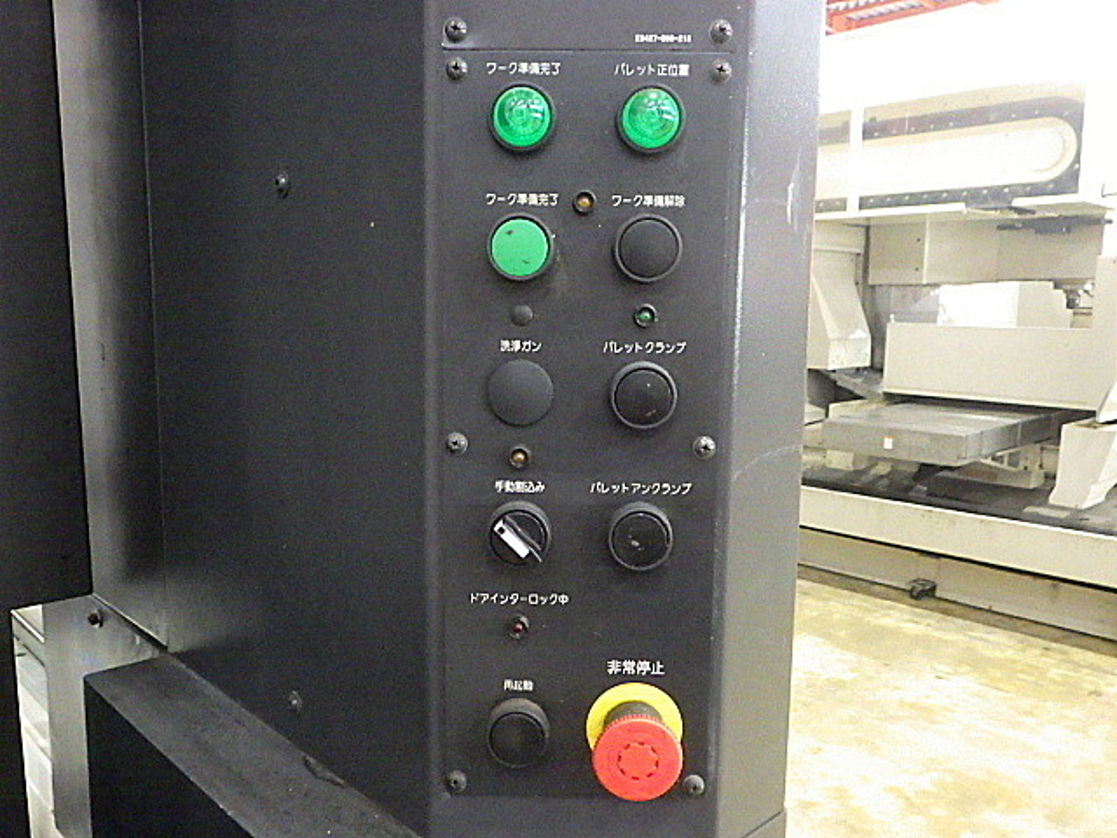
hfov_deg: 63.4
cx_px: 558
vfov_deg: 49.7
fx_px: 904
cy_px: 419
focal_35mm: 28
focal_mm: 5
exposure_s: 1/30
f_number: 3.5
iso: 1600
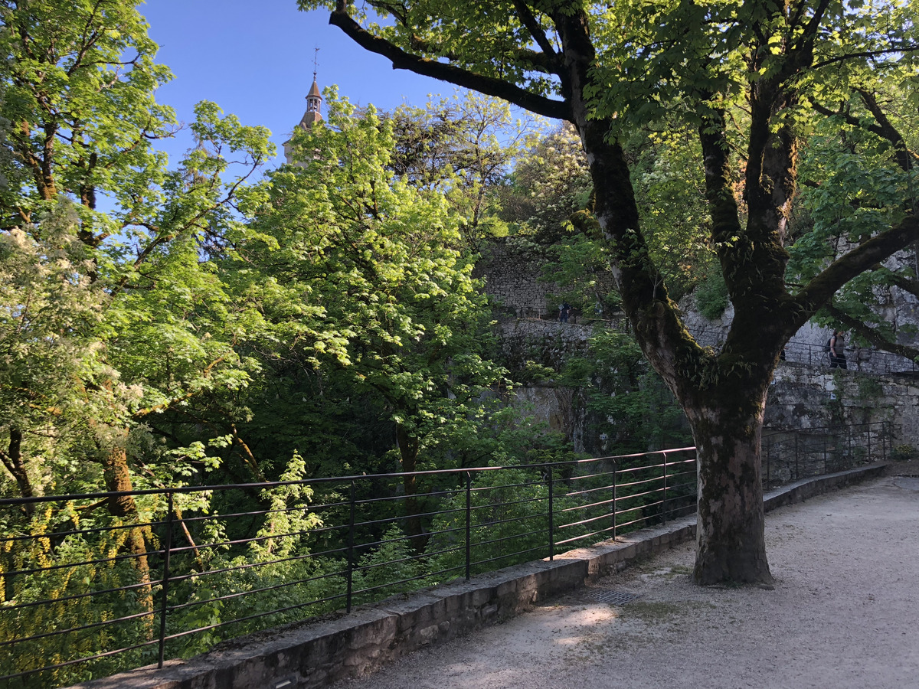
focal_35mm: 28
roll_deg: +0.3
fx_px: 743
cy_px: 344
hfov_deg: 63.4
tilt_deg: +7.2
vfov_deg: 49.7
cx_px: 460
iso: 20
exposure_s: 1/190
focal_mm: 4
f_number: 1.8
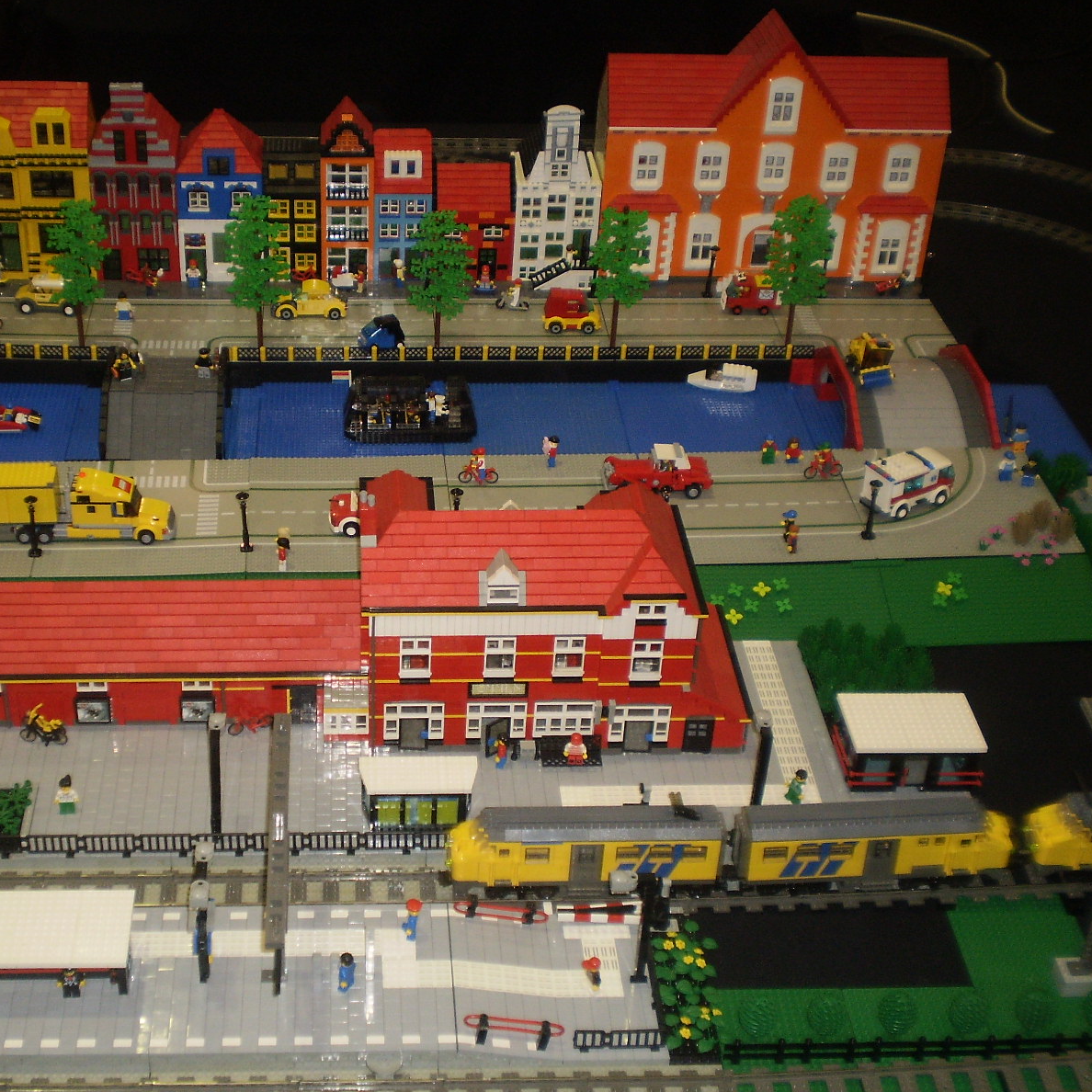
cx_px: 425
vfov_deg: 34.0
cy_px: 548
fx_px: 1785
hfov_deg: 33.9
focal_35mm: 50
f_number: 3.5
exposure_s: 1/30
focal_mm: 7.4
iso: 125
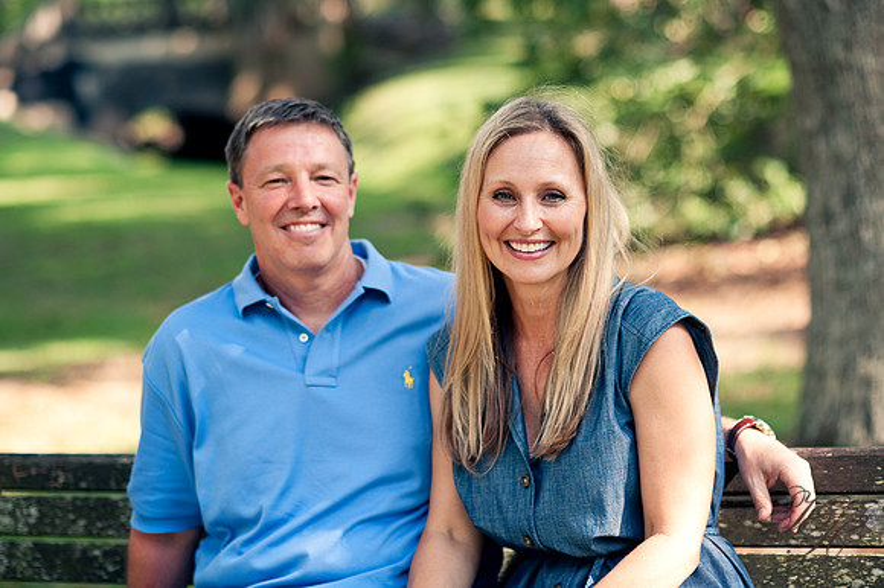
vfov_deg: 16.1
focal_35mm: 85
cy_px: 294
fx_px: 2086
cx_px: 442
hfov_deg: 23.9
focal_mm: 85
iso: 200
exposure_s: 1/640
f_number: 2.5
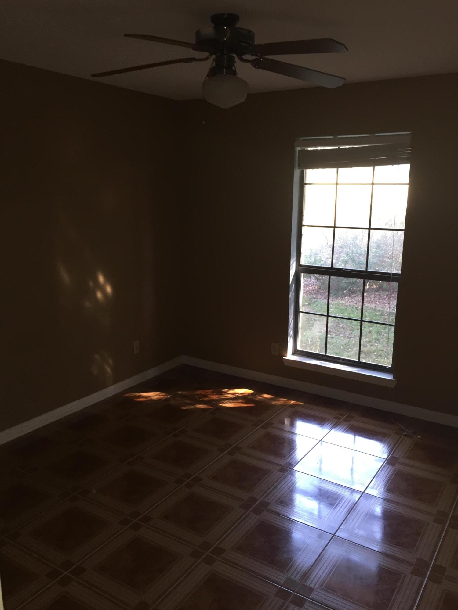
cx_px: 229
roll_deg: -0.6
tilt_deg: -11.2
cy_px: 305
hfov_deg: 48.2
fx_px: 512
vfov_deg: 61.7
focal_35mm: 29
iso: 80
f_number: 2.2
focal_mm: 4.15
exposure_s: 1/30
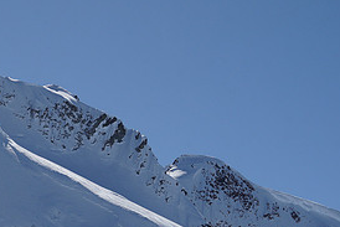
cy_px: 208
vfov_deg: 8.4
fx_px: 1540
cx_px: 4
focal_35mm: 163
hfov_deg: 12.5
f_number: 8
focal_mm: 77
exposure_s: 1/1000
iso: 320
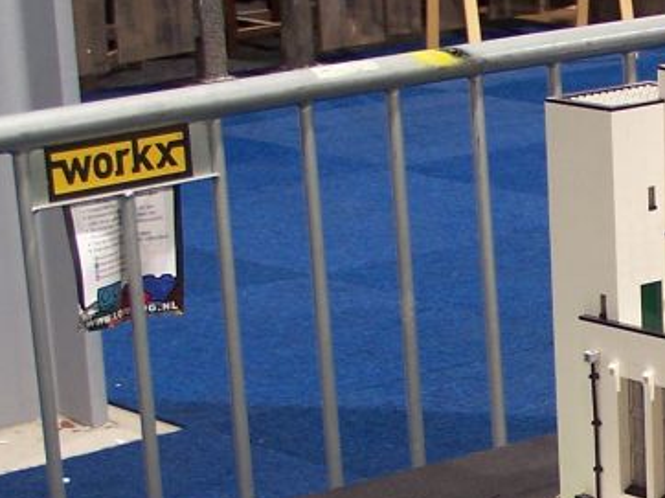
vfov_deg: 8.8
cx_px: 896
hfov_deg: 11.5
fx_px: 3206
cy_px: 494
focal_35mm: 167
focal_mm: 9.8
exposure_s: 1/3
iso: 80
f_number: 3.1
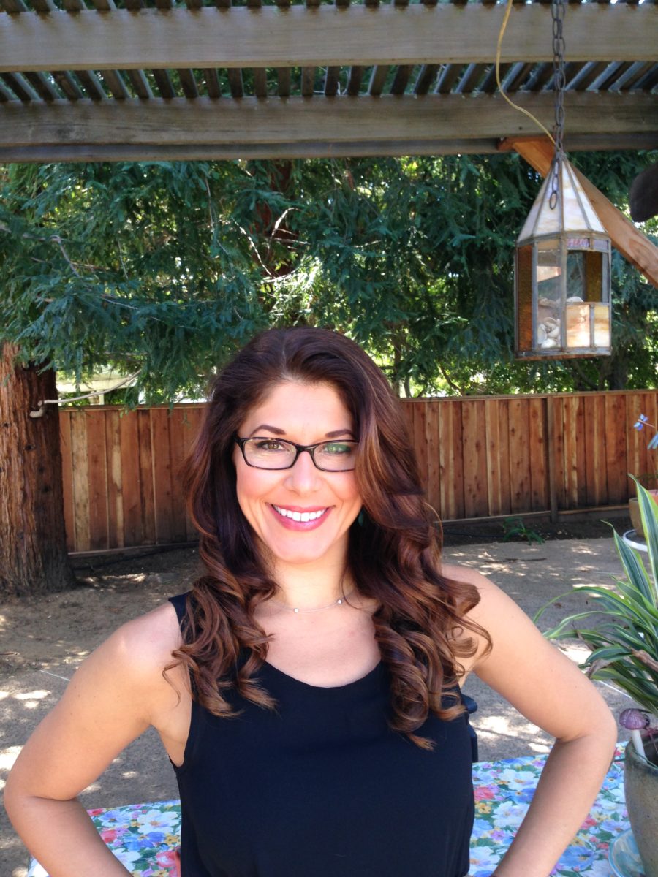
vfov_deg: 55.4
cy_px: 438
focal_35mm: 33
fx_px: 836
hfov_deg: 42.9
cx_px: 329
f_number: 2.4
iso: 50
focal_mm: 4.12
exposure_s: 1/60
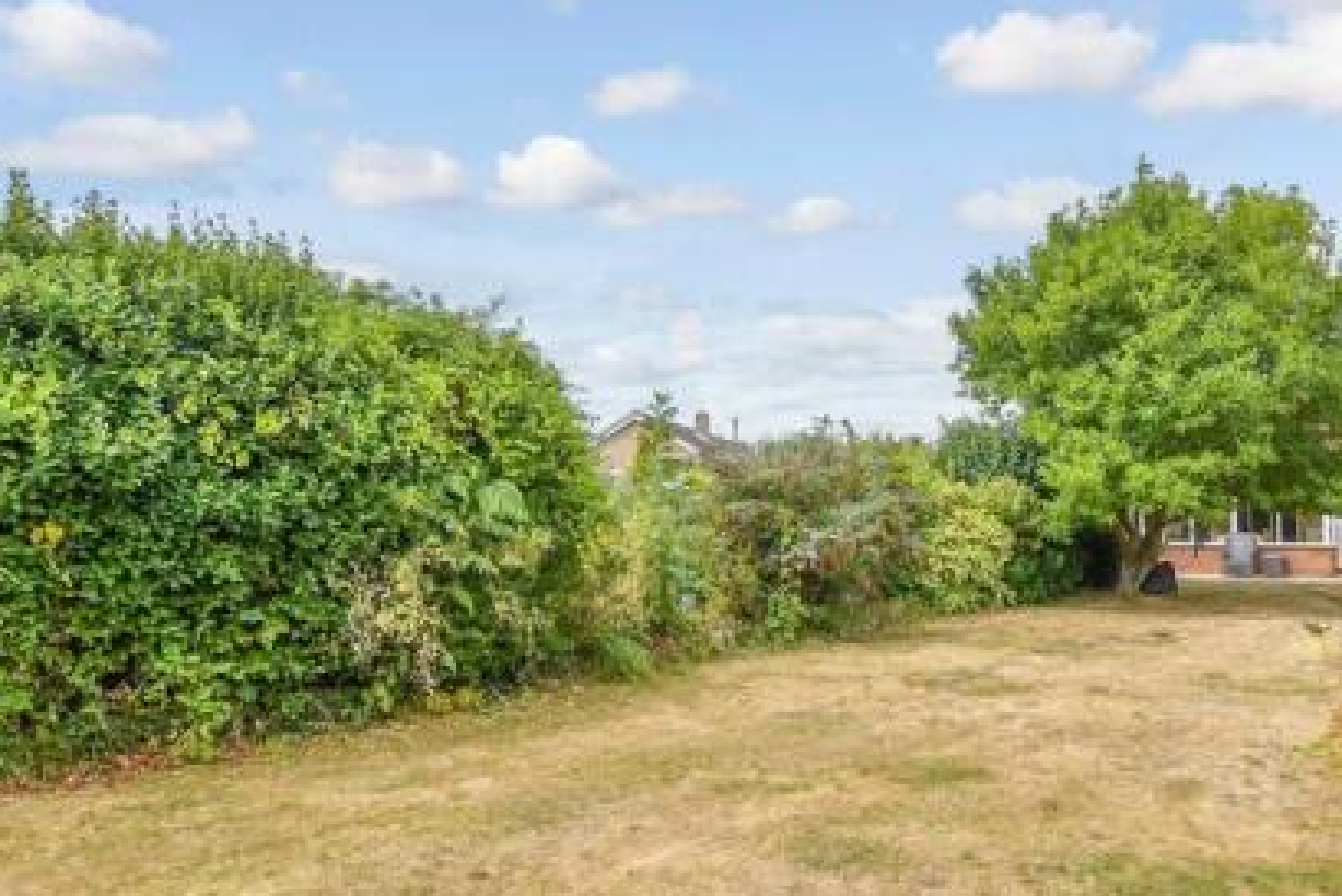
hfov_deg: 73.1
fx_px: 895
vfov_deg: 53.1
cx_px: 792
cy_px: 474
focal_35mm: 24
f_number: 8
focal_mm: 10
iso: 320
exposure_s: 1/400
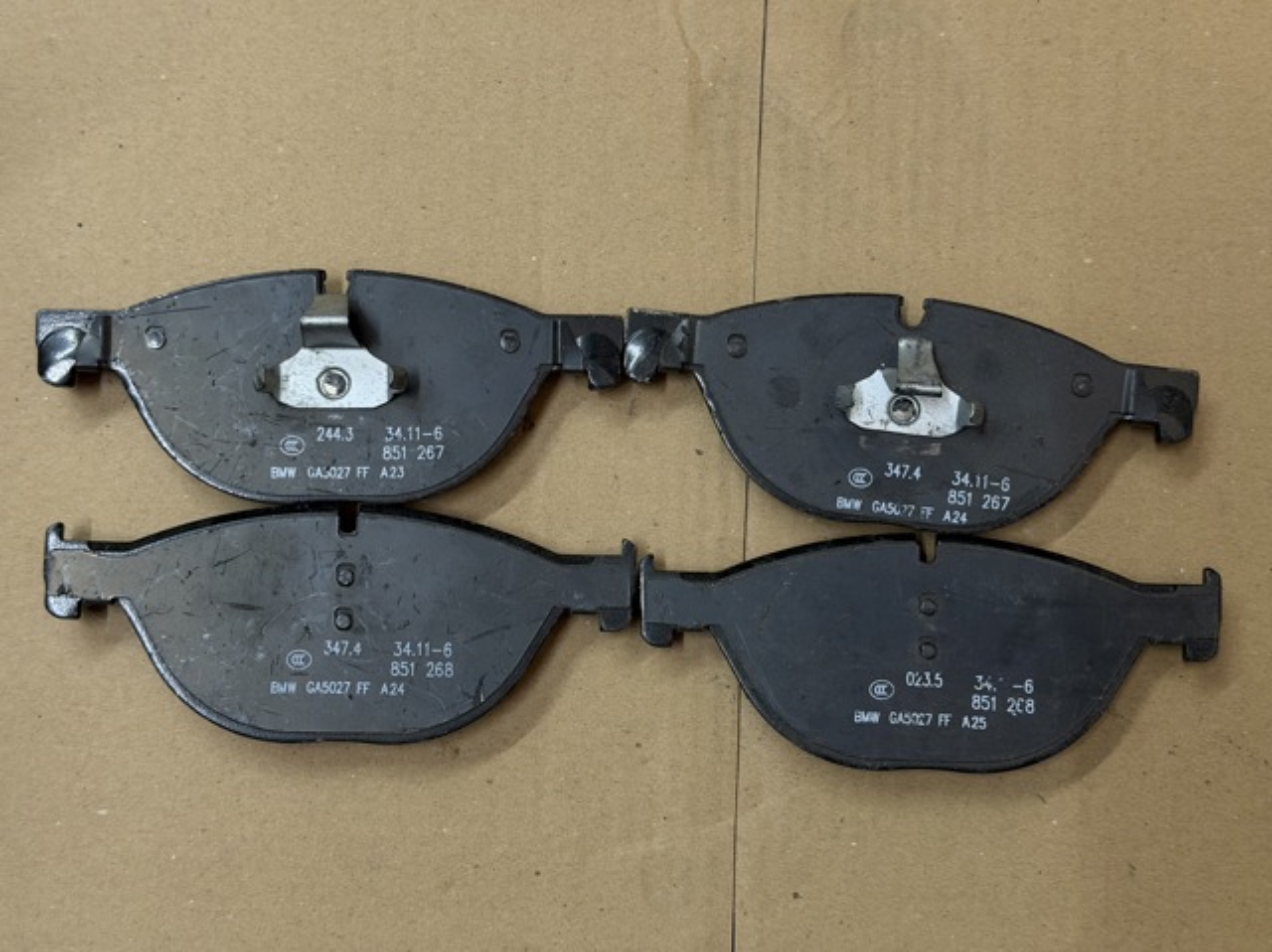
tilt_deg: -80.7
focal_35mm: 48
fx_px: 1762
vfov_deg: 30.2
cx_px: 636
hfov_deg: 39.7
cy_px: 476
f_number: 1.78
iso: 320
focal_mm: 6.76
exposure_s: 1/33
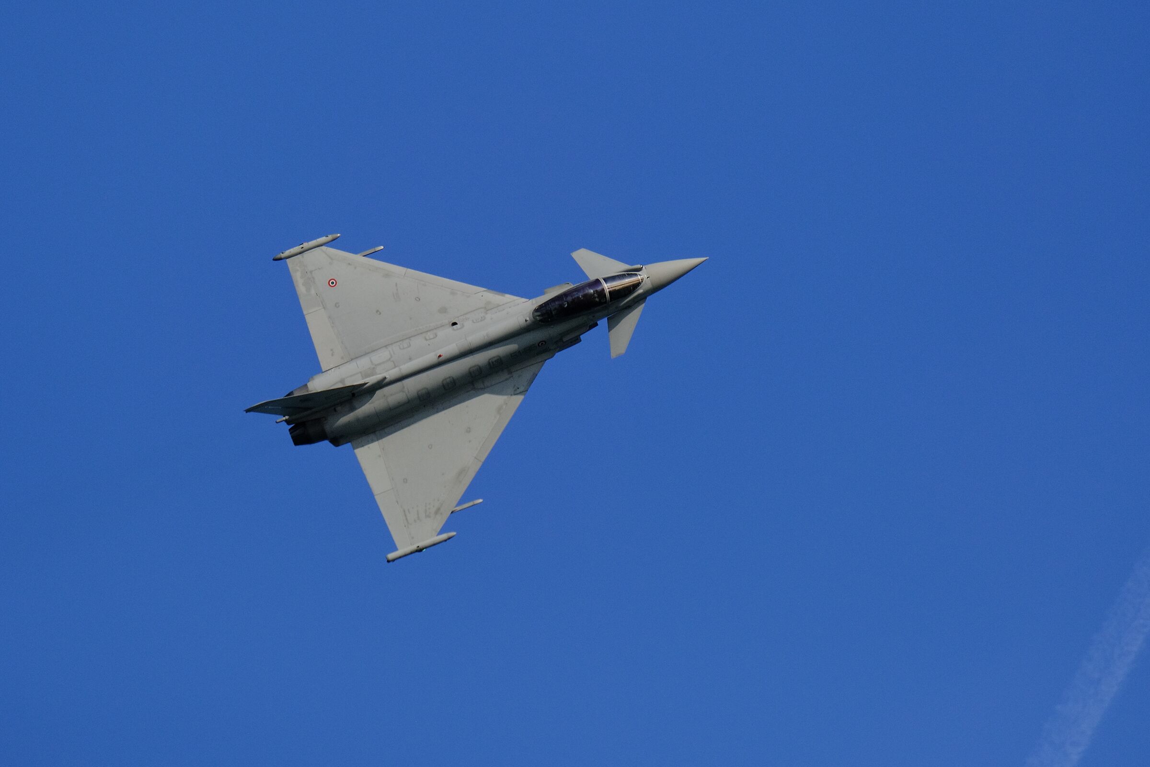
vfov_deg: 4.6
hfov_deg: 6.9
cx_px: 575
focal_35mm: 300
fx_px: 9583
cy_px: 384
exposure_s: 1/3200
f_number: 6.4
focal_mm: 200
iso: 800
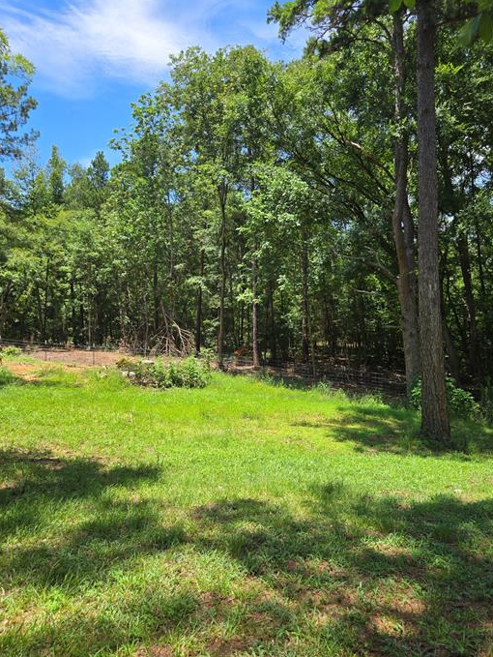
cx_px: 265
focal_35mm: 26
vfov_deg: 67.2
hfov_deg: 53.1
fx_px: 493
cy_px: 342
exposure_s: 1/825
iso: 25
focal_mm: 5.4
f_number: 1.8
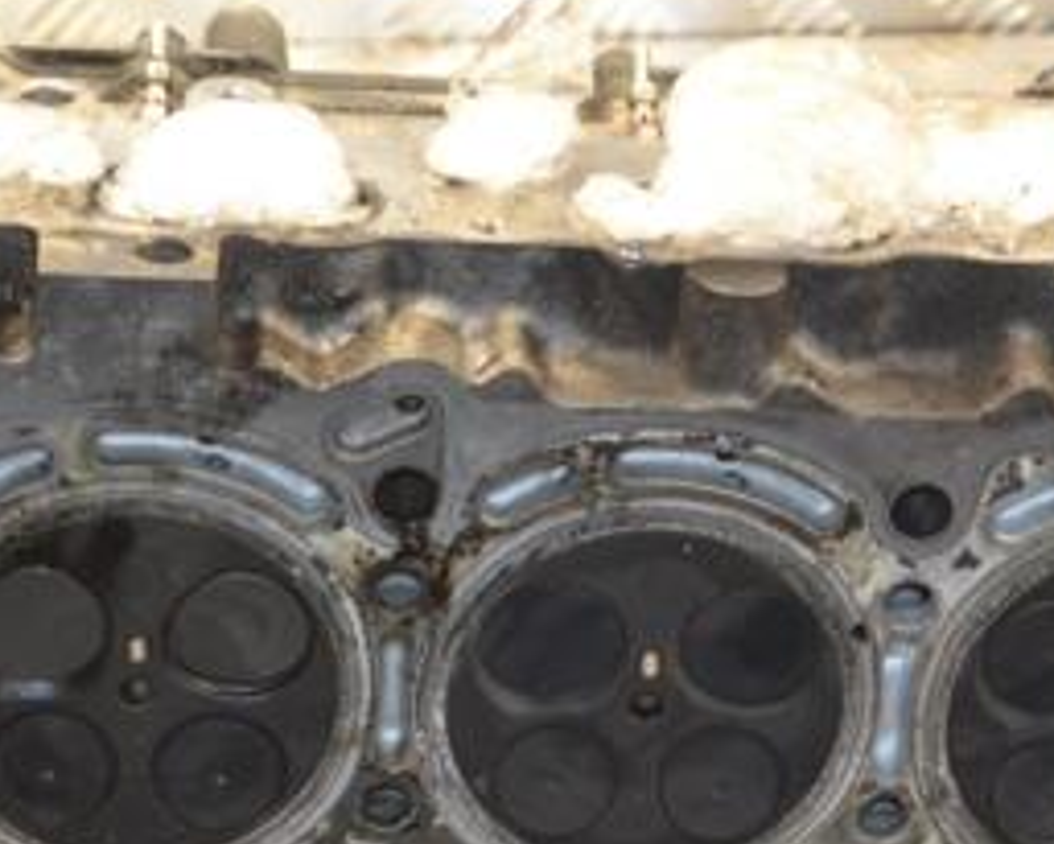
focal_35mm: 132
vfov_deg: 11.7
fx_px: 4119
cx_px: 564
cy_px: 498
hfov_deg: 14.6
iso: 800
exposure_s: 1/60
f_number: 5.3
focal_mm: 40
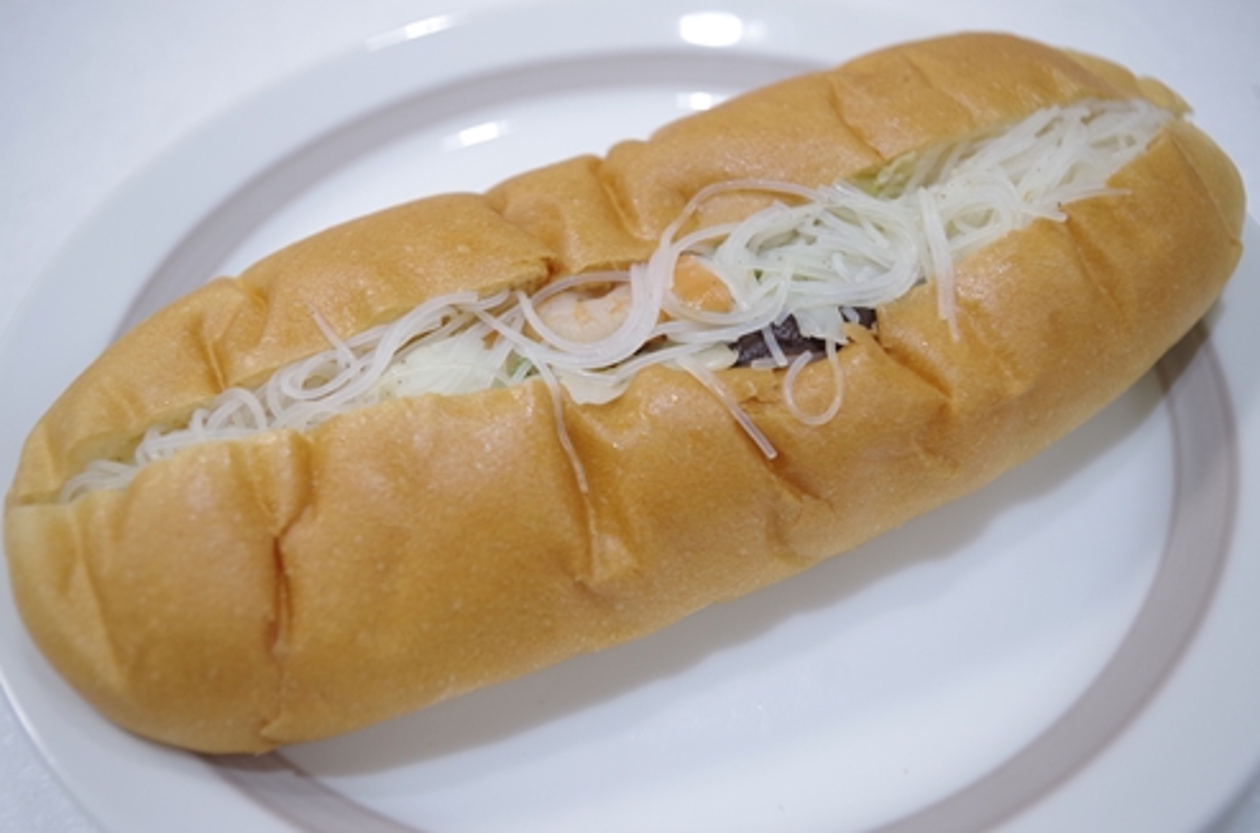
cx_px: 630
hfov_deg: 55.0
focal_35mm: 35
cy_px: 416
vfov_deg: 38.0
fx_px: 1211
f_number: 4
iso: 400
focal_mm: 23.13
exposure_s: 1/50
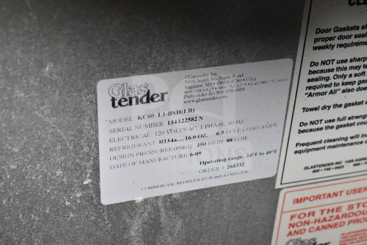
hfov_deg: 31.9
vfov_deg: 21.6
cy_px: 122
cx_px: 184
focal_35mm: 63
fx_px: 642
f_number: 6.3
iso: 6400
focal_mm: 42
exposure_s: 1/160
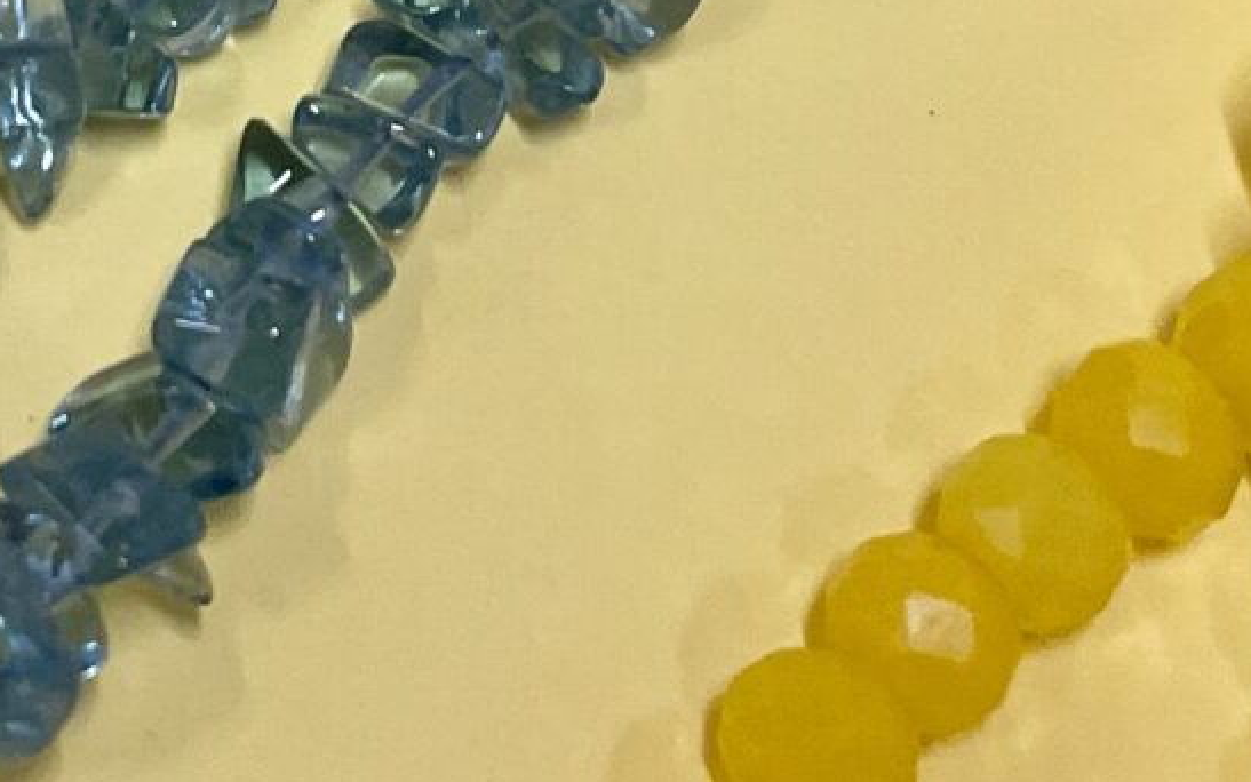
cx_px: -7
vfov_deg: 9.6
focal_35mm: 129
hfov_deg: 15.9
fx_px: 4399
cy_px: -633
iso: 125
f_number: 1.6
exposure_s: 1/100
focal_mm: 4.2
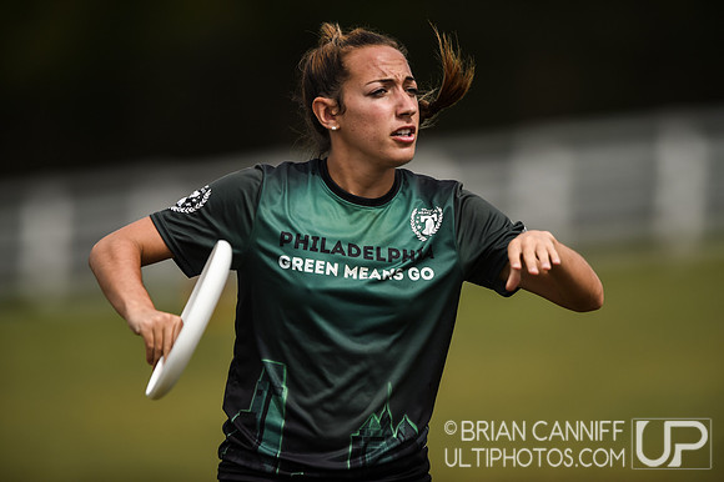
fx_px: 8040
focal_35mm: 400
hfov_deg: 5.2
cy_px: 241
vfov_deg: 3.4
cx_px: 362
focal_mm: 400
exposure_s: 1/3200
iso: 160
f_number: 2.8
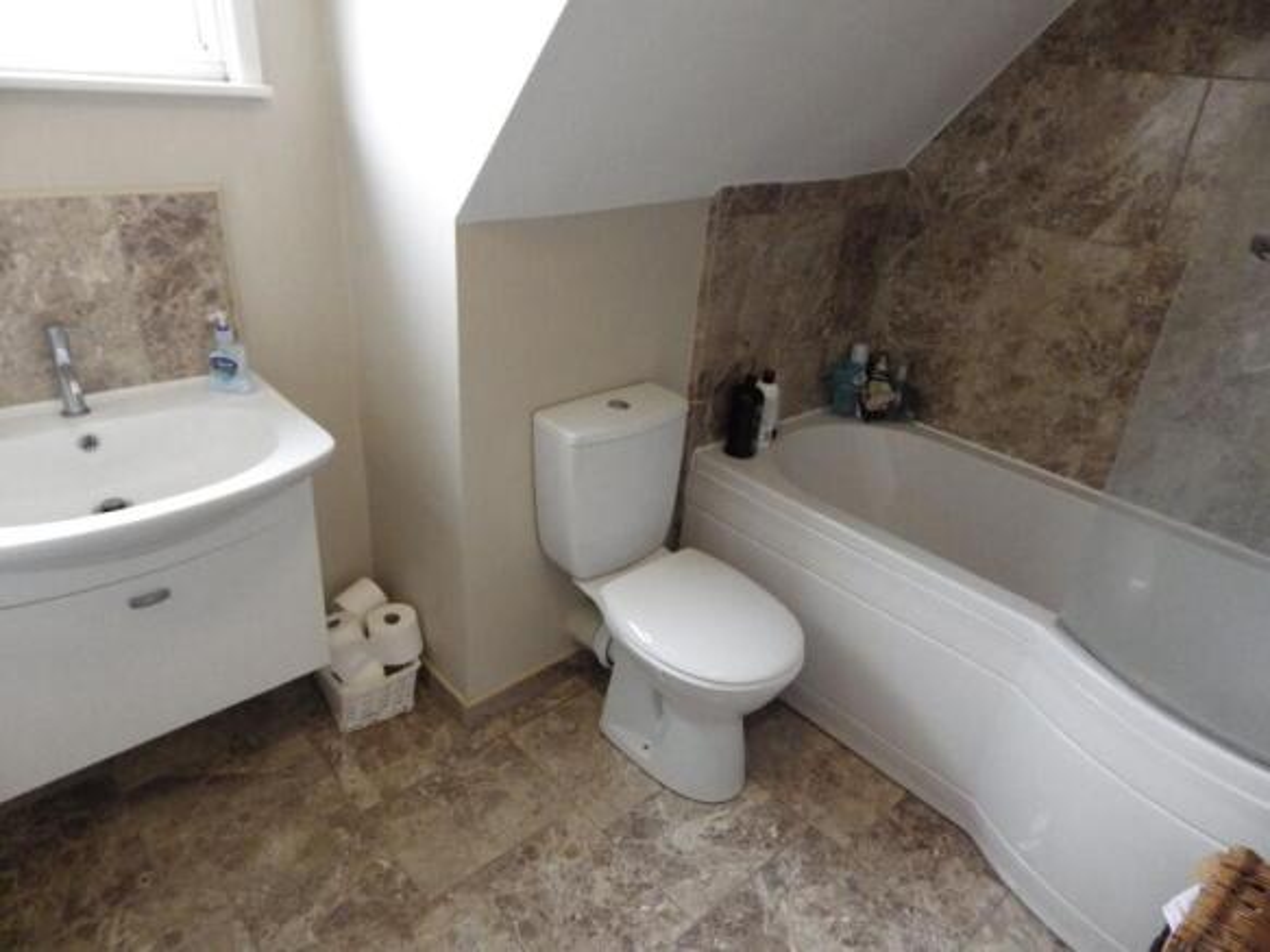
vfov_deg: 61.1
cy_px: 476
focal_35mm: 22
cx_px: 635
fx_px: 807
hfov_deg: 76.4
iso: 640
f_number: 3.1
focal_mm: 4
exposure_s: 1/45
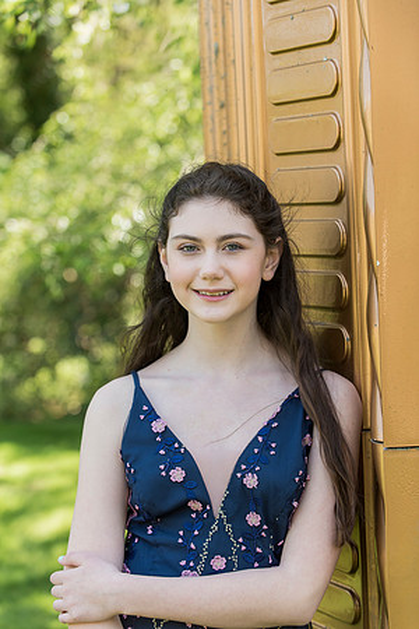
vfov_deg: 24.8
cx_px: 210
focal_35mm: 82
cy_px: 314
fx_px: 1431
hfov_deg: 16.7
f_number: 4
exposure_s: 1/320
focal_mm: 82
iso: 400
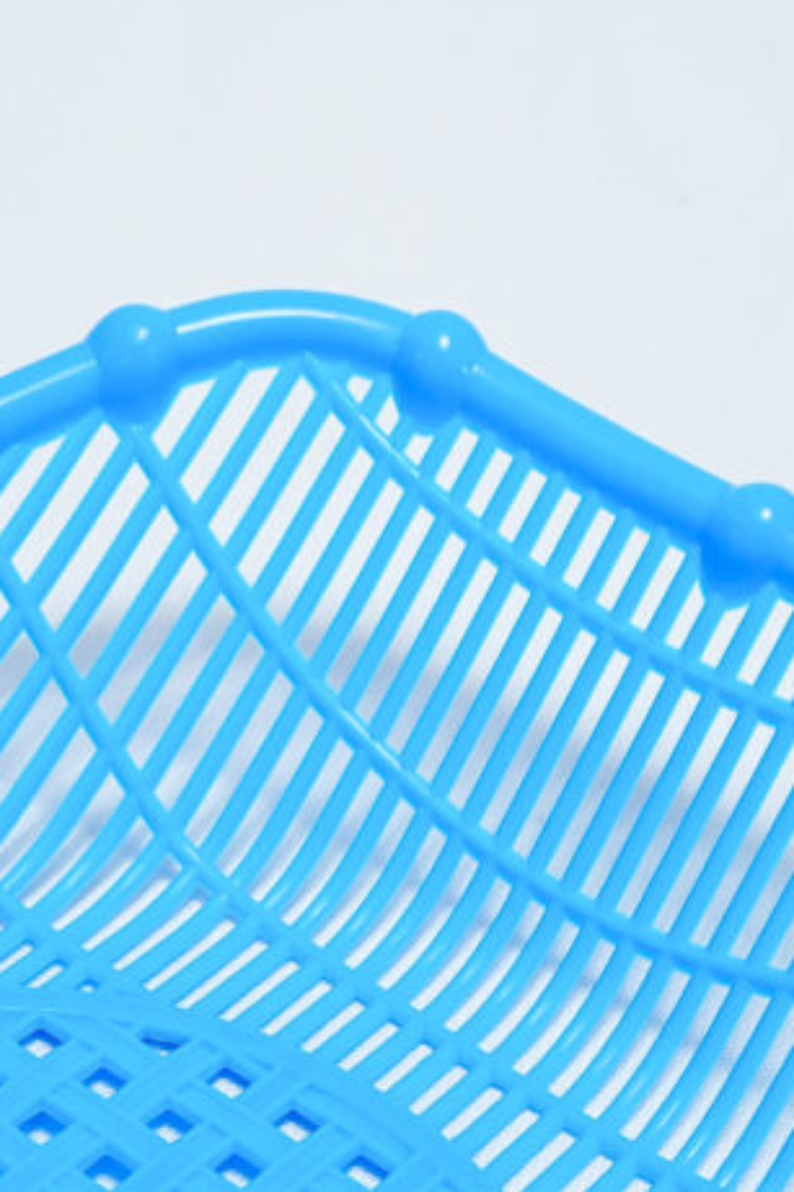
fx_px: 2615
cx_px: 362
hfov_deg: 17.3
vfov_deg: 25.7
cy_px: 591
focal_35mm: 79
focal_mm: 35
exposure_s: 1/160
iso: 2500
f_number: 9
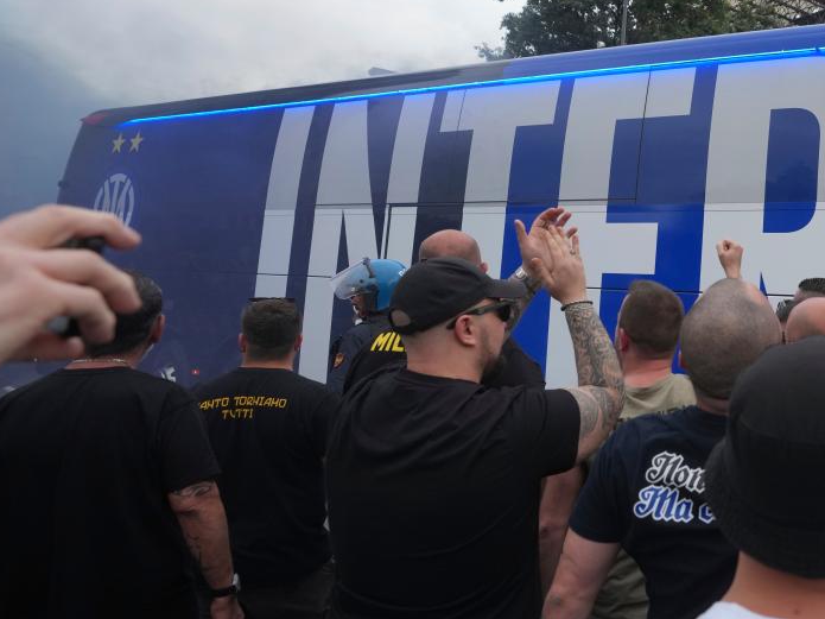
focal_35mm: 31
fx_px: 739
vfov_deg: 45.1
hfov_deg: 49.1
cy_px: 243
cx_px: 802
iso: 640
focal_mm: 16
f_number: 4
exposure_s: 1/500
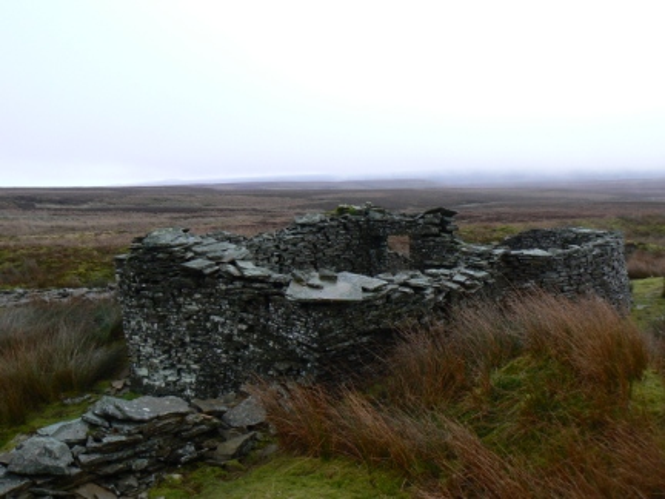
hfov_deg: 51.4
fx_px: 692
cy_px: 250
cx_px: 332
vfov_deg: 39.7
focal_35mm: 36
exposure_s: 1/100
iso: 80
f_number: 5
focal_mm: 6
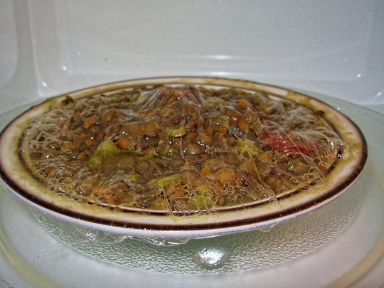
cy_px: 144
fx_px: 422
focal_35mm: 38
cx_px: 192
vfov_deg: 37.7
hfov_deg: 49.0
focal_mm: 6.3
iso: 50
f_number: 2.9
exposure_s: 1/32
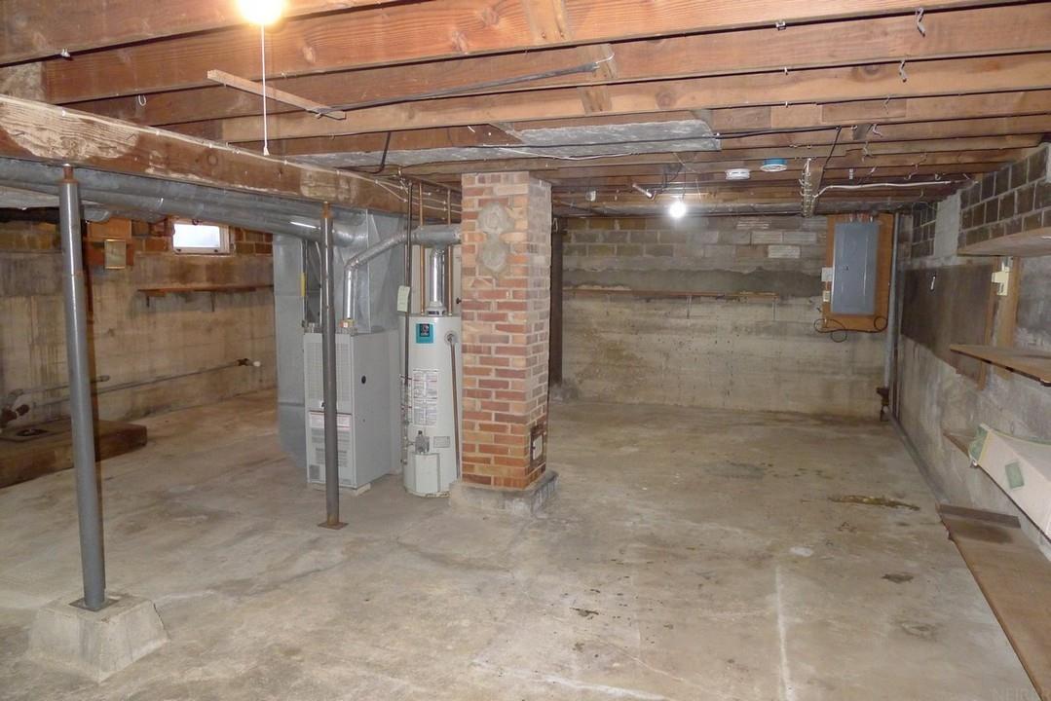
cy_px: 350
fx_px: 701
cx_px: 526
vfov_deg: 53.2
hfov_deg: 73.7
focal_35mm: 24
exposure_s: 1/60
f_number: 2
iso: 640
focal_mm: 5.1
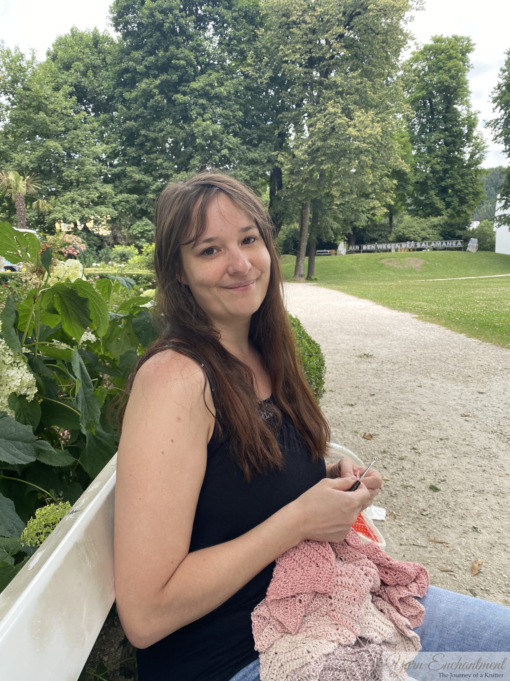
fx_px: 511
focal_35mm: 26
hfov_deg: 53.1
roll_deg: +1.0
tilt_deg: -7.3
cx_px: 255
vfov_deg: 67.3
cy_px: 340
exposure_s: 1/347
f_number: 1.8
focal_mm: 4.25
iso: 32
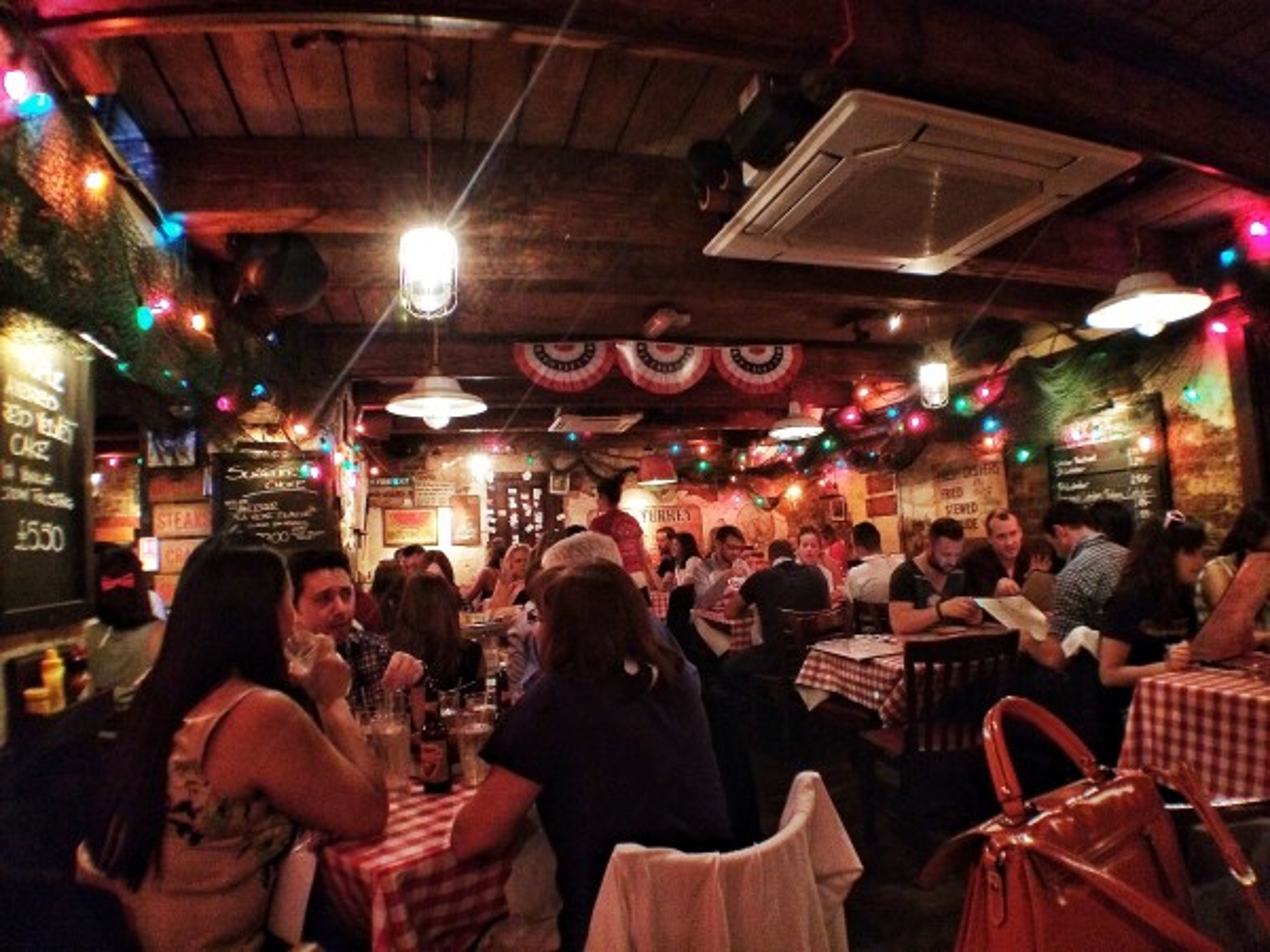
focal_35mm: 30
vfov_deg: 46.8
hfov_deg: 60.0
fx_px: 1101
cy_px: 476
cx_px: 635
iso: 500
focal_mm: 4.12
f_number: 2.2
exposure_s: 1/15
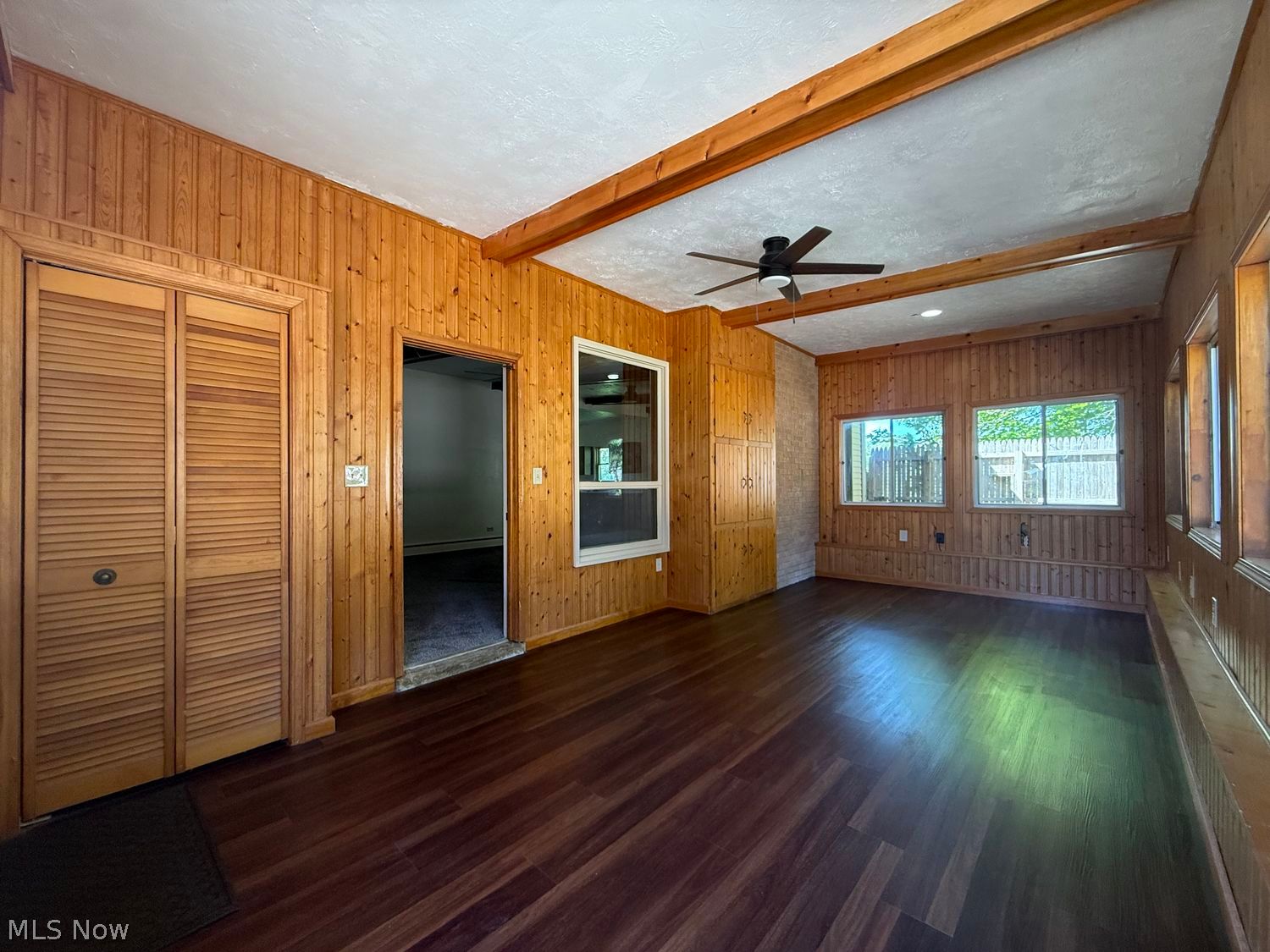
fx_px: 514
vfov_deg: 85.7
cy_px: 476
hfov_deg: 102.1
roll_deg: +0.0
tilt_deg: +0.9
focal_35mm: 14
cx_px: 635
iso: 320
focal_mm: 2.22
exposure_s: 1/120
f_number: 2.2
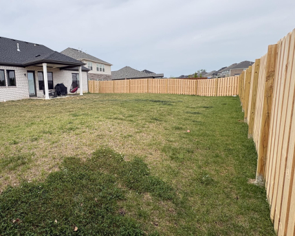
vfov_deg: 68.1
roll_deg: +3.2
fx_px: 175
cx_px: 81
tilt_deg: -6.6
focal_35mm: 20
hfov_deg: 75.6
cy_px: 111
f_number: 2.2
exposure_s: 1/625
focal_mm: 2.22
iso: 40
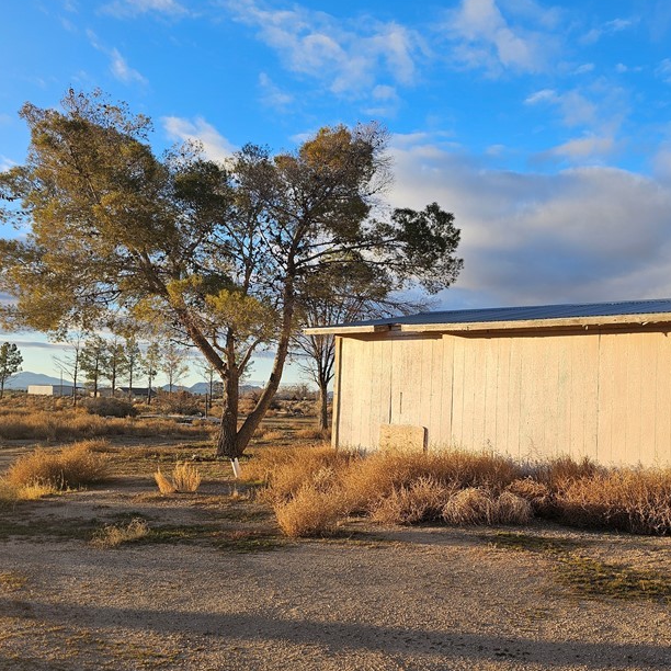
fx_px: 746
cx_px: 447
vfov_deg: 48.3
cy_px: 380
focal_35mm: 34
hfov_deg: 47.7
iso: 10
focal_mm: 6.3
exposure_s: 1/222
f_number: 1.7
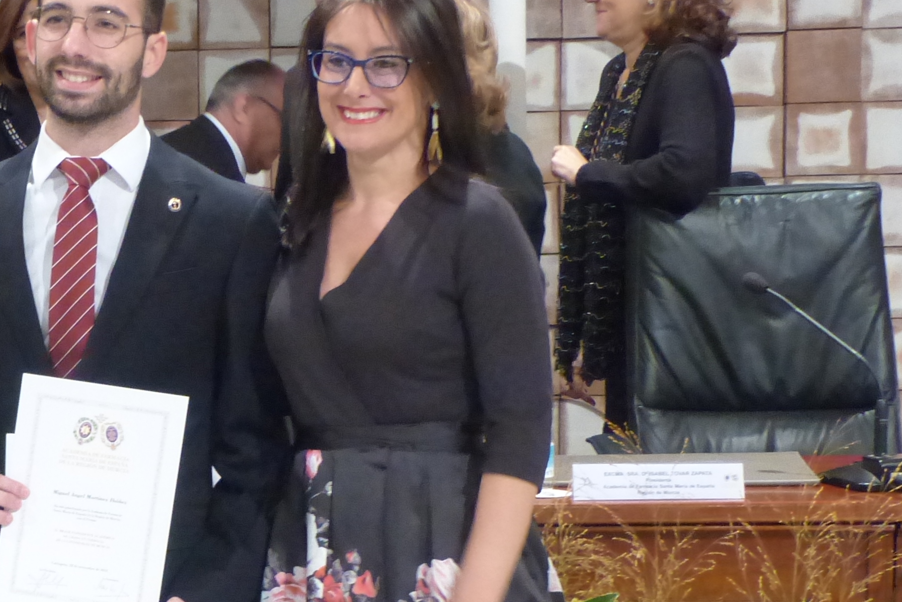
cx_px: -61
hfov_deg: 18.1
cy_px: 505
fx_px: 2731
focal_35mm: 109
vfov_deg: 12.5
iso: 800
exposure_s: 1/30
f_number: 2.8
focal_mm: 8.4
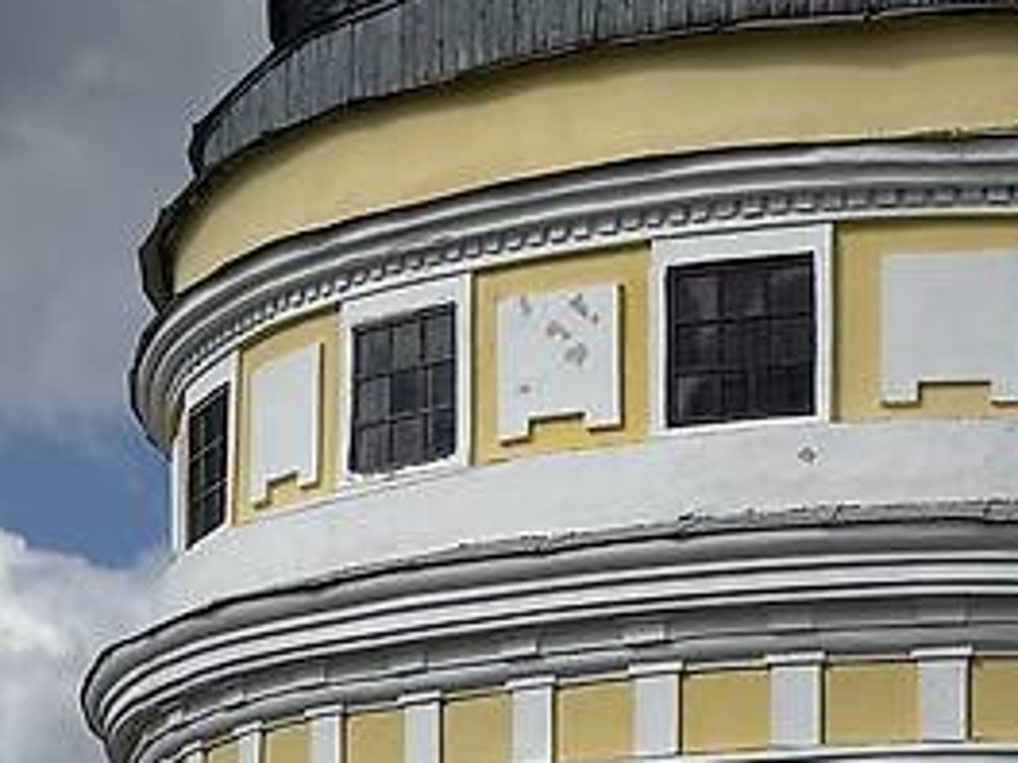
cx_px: 1014
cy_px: 474
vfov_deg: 13.6
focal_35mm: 109
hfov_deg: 17.6
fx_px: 3206
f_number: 1.78
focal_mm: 6.76
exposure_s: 1/7937
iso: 80
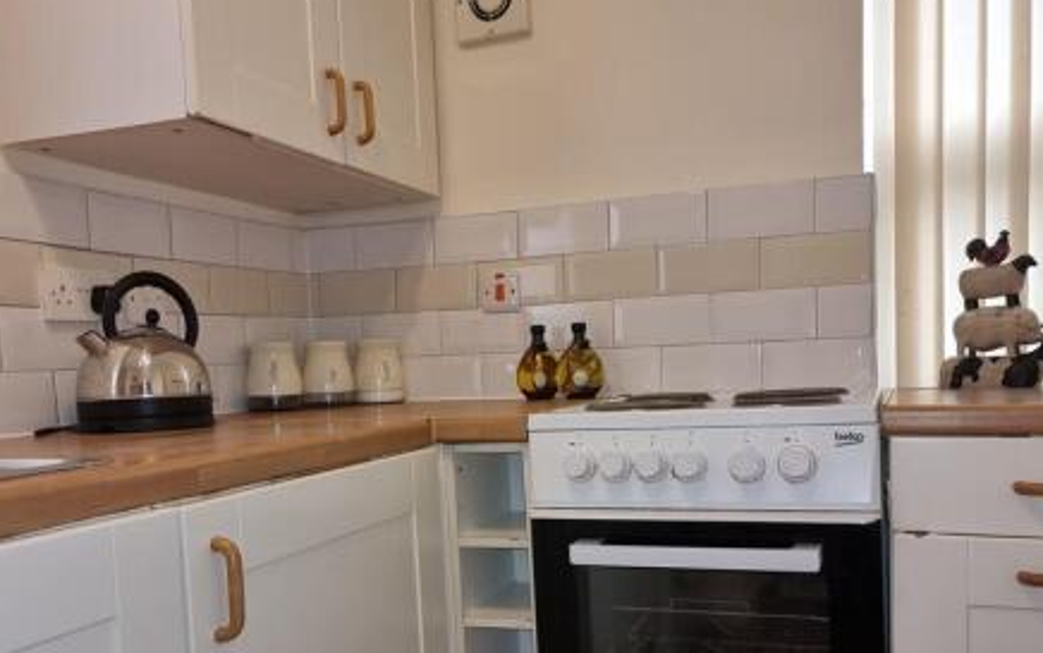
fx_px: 967
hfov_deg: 56.7
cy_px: 429
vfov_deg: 37.0
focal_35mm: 34
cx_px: 506
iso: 200
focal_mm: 6.7
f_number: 1.8
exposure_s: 1/100
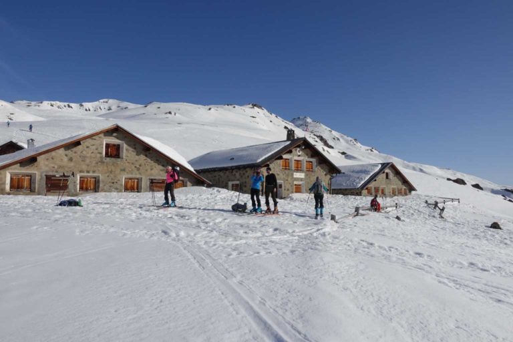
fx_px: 342
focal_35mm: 24
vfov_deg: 53.1
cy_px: 171
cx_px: 256
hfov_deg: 73.7
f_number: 5.6
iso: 125
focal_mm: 8.8
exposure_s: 1/200
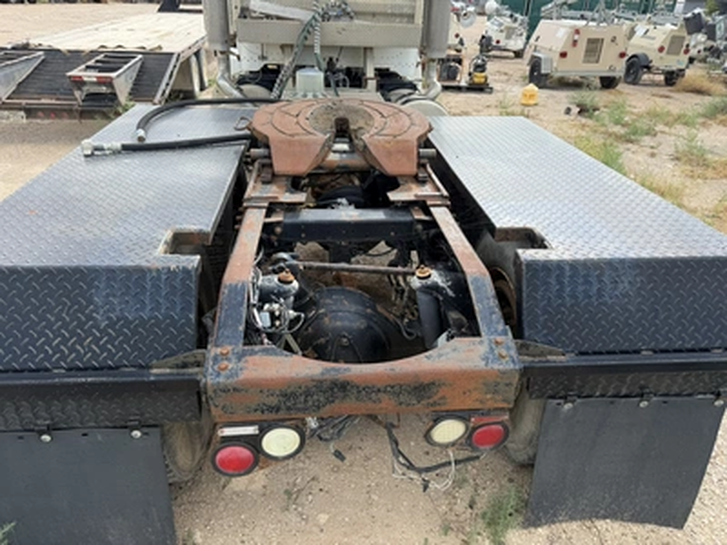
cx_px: 364
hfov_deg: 71.6
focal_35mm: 24
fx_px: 504
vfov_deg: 56.8
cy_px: 272
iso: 80
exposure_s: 1/1410
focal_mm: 6.76
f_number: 1.78
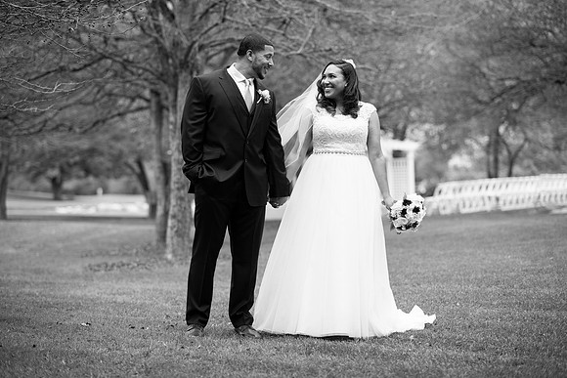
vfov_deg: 16.1
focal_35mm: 85
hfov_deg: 23.9
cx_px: 284
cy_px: 189
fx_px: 1339
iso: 125
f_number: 2.2
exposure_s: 1/400
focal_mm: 85
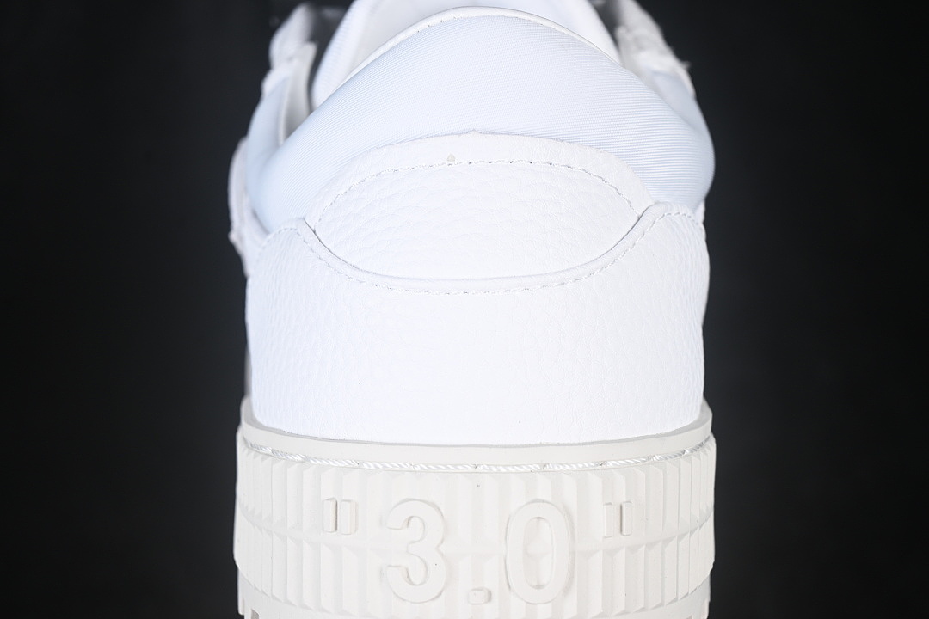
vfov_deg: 18.2
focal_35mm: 75
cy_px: 310
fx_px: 1935
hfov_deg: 27.0
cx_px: 464
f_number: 7.1
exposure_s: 1/80
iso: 160
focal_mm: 50
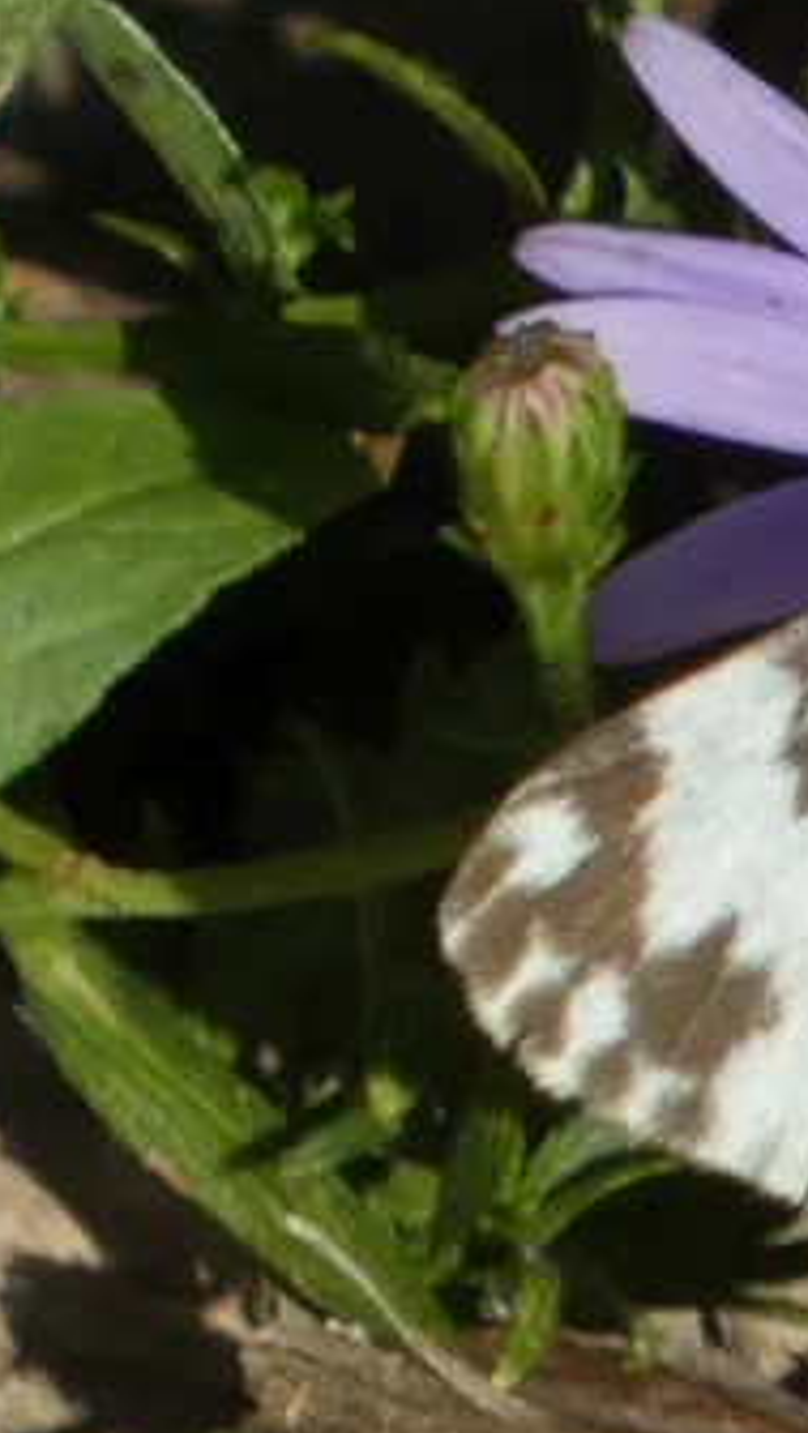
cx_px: 1312
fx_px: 92385
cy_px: 697
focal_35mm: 2431
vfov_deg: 0.9
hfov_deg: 0.5
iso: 80
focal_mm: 209.4
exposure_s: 1/200
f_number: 5.8
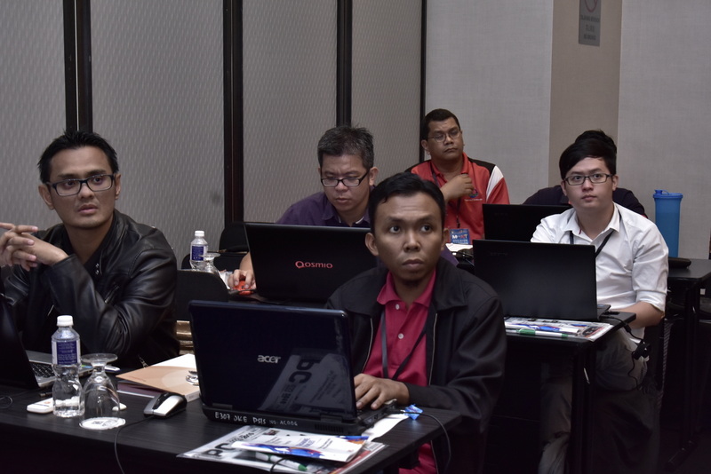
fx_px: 1185
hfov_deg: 33.4
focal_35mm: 60
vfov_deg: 22.6
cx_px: 356
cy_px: 237
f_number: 7.1
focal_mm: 40
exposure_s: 1/50
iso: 1000
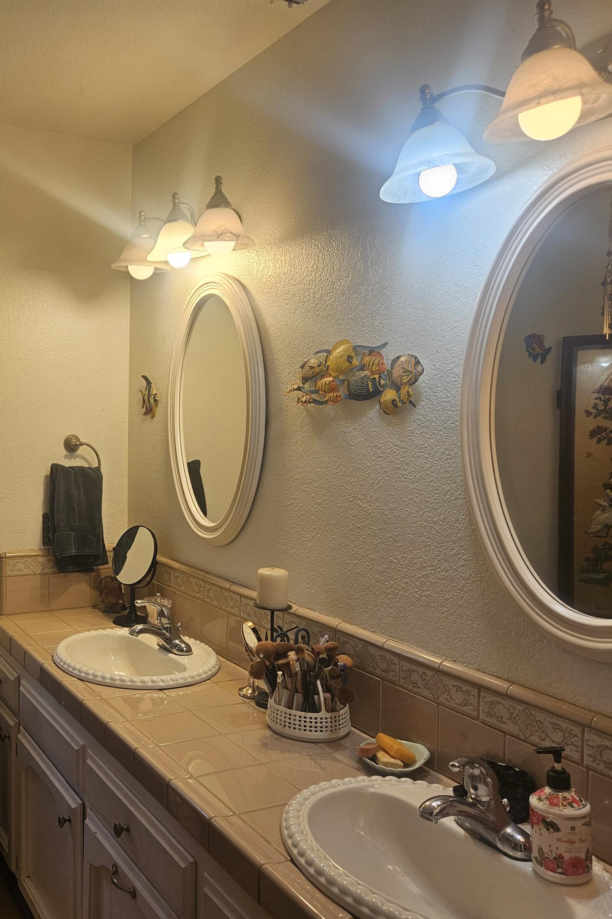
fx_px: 816
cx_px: 121
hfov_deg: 39.5
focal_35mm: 32
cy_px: 461
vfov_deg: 58.7
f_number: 1.8
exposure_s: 1/120
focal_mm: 5.4
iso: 40
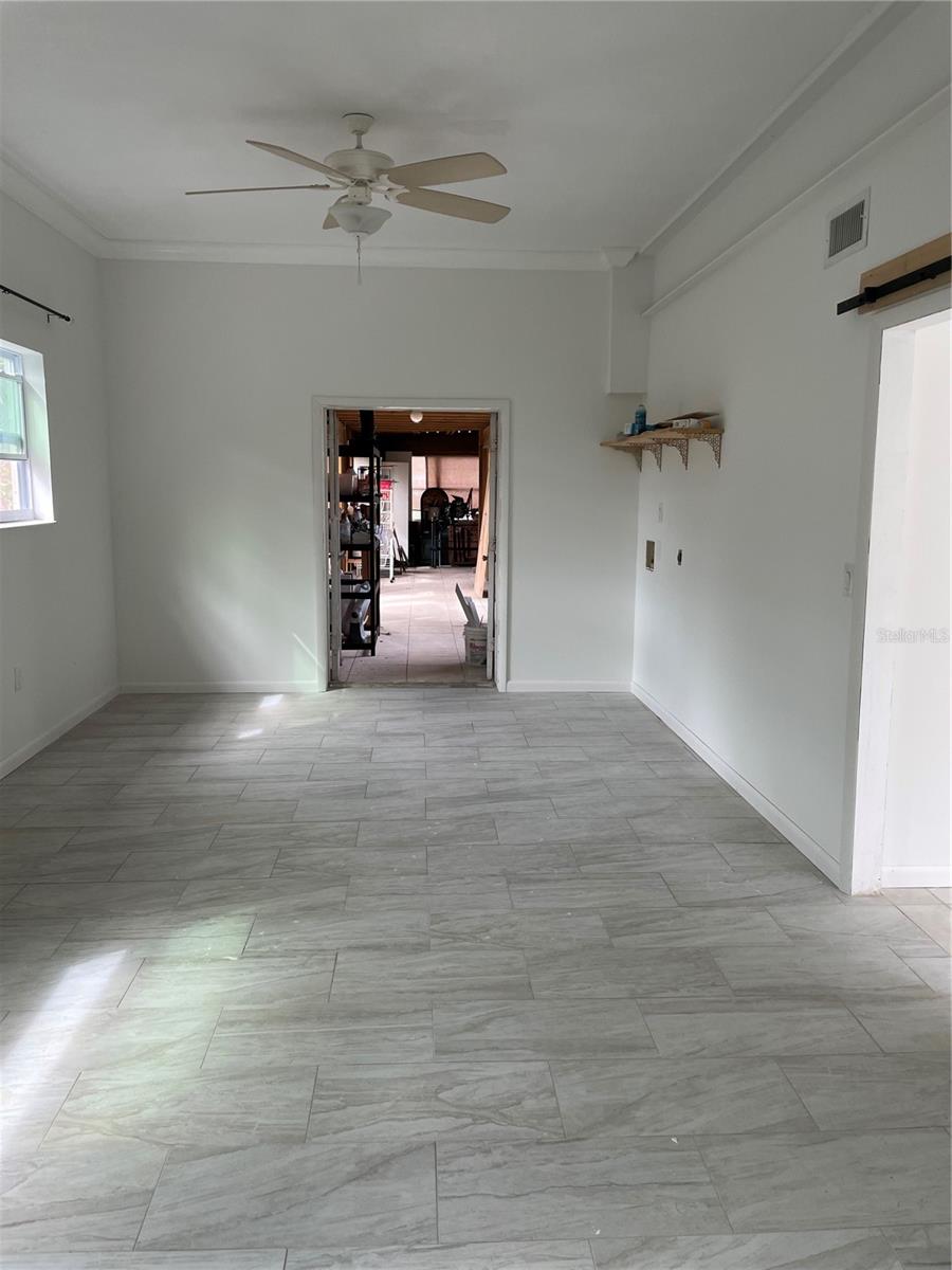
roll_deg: +0.0
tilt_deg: -10.4
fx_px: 953
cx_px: 476
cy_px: 635
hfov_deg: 53.1
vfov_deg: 67.3
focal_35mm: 26
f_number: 1.6
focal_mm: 4.2
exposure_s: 1/121
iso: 50
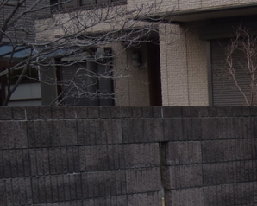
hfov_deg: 15.7
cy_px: 256
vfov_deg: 14.5
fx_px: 775
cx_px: 478
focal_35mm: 102
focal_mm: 18
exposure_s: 1/500
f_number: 3.5
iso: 800
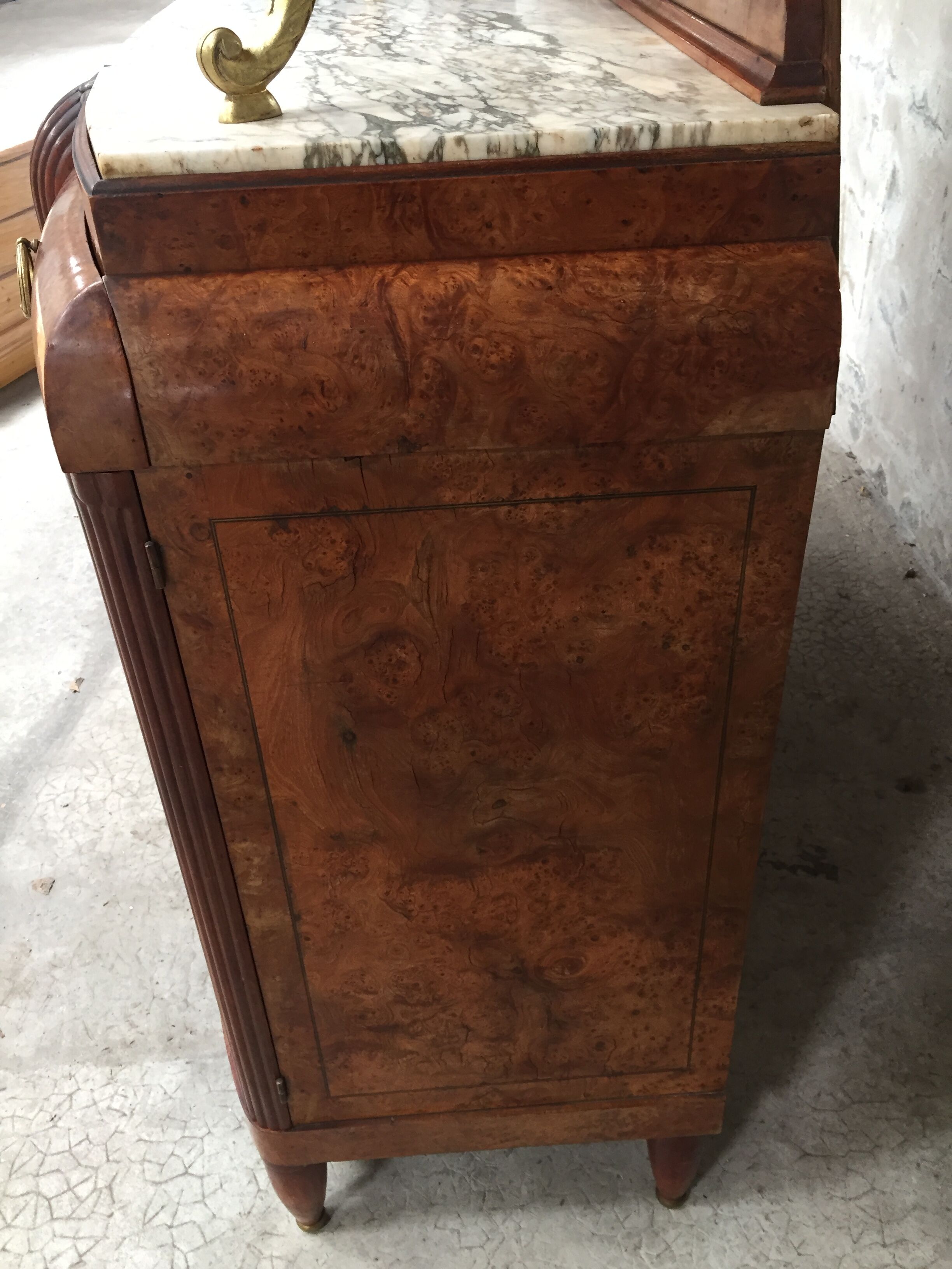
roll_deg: +2.6
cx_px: 476
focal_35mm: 29
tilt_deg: -35.7
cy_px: 634
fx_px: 1063
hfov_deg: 48.2
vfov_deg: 61.7
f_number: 2.2
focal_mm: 4.15
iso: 160
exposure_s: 1/33
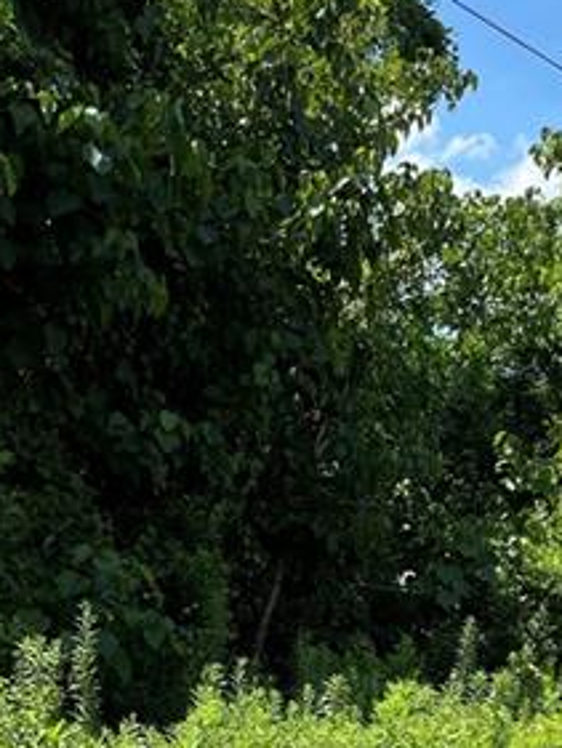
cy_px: 708
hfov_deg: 19.4
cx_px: 698
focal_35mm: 71
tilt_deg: -3.0
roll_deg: -3.9
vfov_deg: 26.3
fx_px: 1536
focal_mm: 5.1
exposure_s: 1/1957
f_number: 1.6
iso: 50
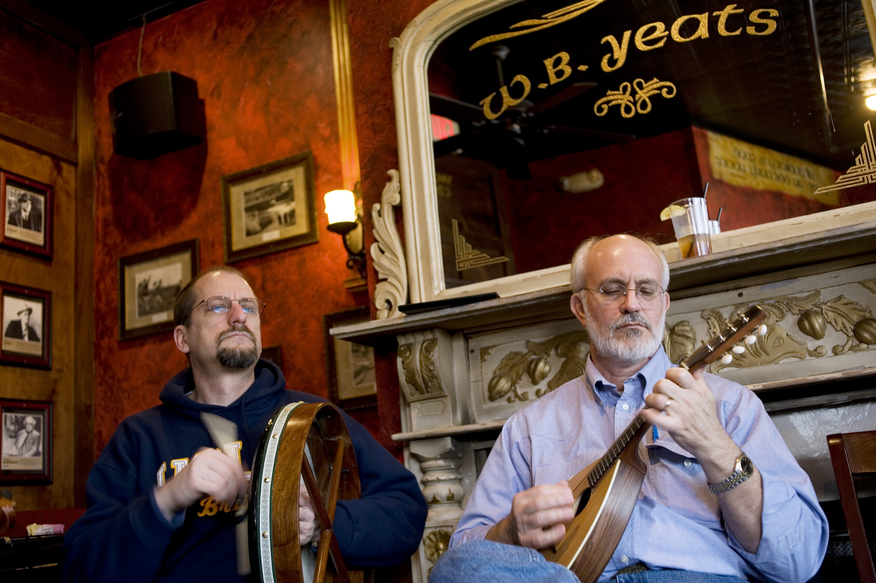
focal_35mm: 35
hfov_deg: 54.5
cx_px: 438
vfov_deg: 37.8
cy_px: 292
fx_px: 851
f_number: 3.5
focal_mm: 35
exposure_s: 1/20
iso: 200
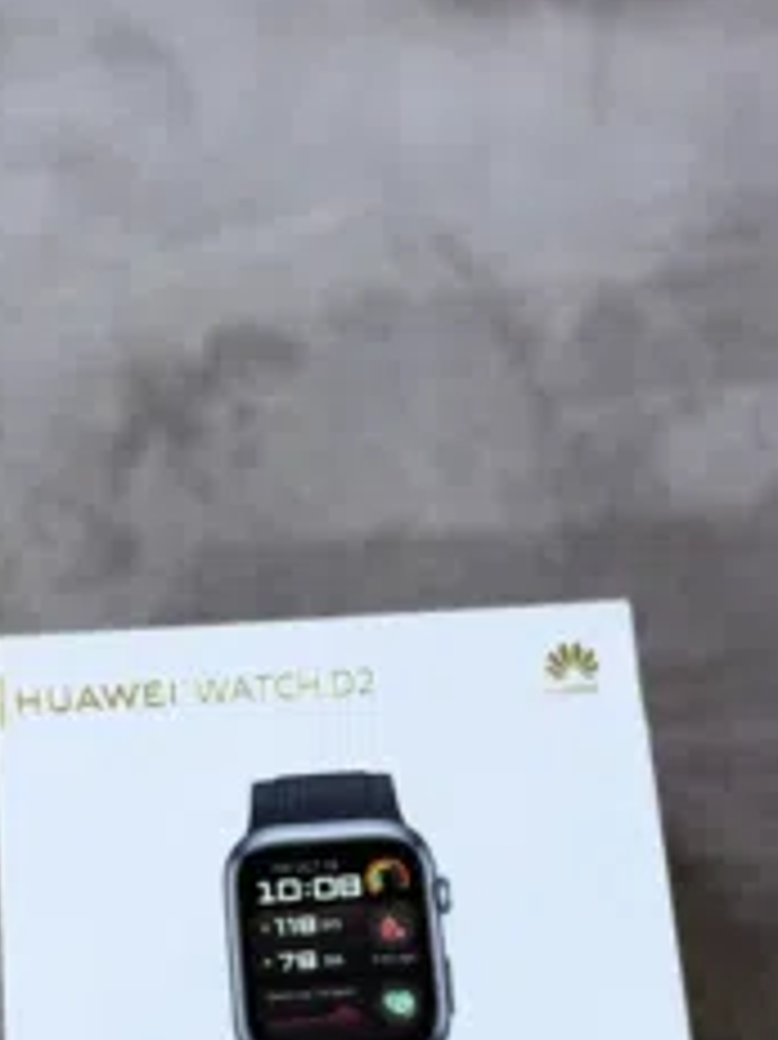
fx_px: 2490
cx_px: 337
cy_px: 882
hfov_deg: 17.8
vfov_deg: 23.1
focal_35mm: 83
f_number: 1.78
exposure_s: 1/50
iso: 50
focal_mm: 6.76
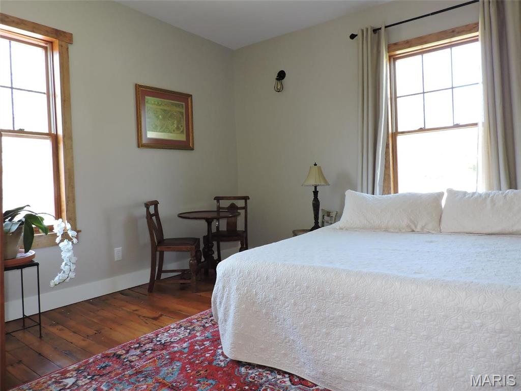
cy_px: 196
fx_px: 361
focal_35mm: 24
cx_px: 260
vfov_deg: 56.8
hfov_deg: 71.6
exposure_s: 1/40
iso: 220
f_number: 3
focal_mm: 4.3
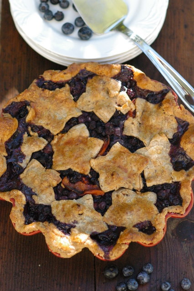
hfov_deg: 10.7
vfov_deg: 16.1
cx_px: 97
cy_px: 146
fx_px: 1032
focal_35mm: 128
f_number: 2.8
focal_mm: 85
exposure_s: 1/4000
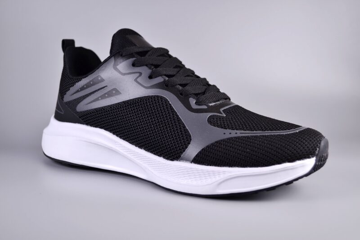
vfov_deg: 28.1
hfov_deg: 41.1
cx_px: 180
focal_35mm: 48
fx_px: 480
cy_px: 120
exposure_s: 1/80
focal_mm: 32
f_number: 4.8
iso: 100
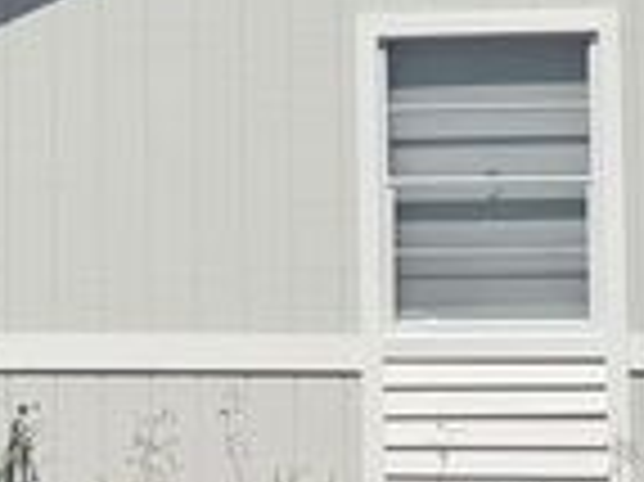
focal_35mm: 168
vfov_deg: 8.8
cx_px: -59
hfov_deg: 11.6
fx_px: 3123
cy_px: 137
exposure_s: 1/11364
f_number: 1.78
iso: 50
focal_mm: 6.76
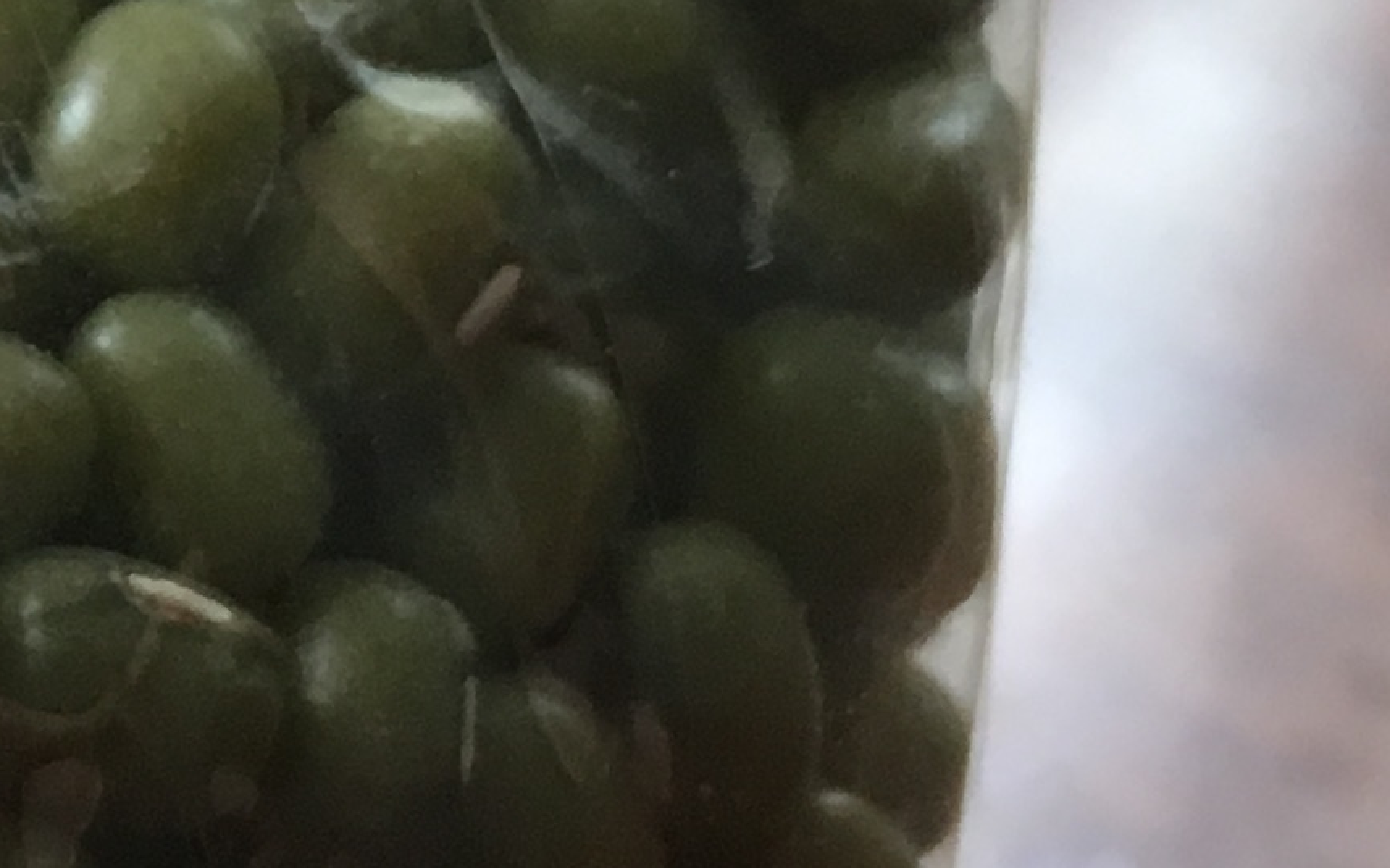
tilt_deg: -29.4
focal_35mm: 144
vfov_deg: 8.9
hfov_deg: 13.7
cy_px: -378
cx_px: -686
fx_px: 5455
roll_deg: -6.8
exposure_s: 1/33
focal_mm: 4.15
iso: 100
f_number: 2.2
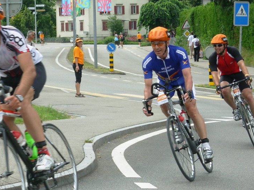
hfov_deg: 13.4
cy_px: 76
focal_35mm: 147
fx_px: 1079
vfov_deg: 10.1
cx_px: 86
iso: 50
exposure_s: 1/406
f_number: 4
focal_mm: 17.2
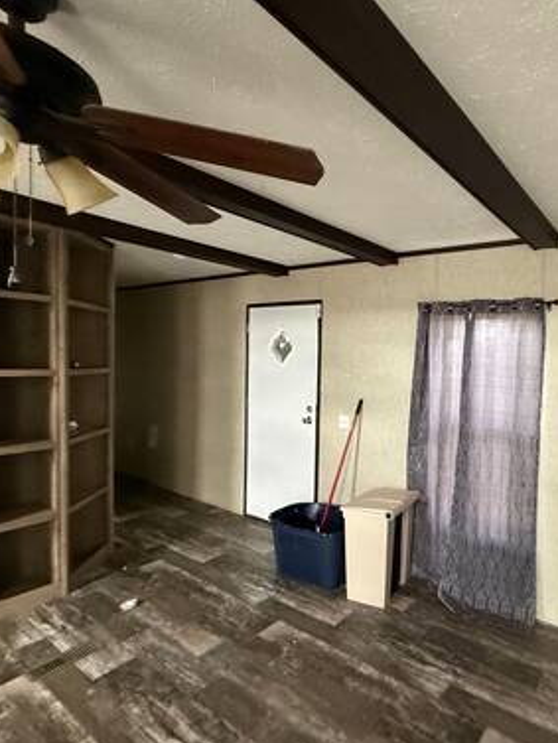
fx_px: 408
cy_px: 376
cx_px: 442
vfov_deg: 84.6
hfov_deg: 63.2
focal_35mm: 19
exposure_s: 1/60
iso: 400
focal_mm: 2.22
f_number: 2.2
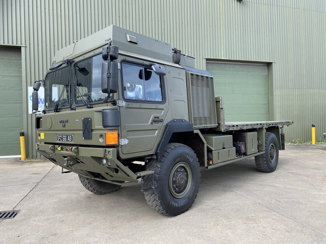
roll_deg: +0.6
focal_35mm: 26
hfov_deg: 67.3
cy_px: 122
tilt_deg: +0.0
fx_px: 245
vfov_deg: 53.1
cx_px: 163
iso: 32
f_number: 1.8
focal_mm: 4.25
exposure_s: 1/562
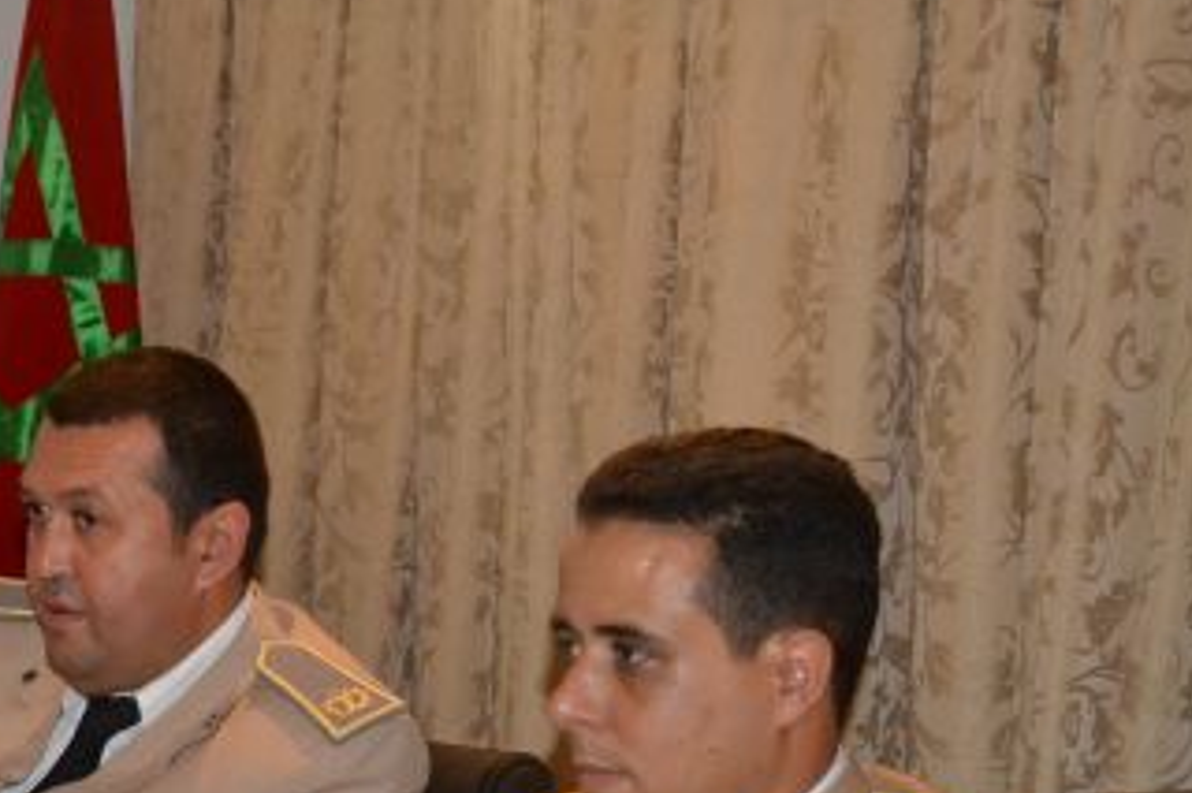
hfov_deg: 20.6
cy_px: 733
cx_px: 22
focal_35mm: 96
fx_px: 3177
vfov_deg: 14.1
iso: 3200
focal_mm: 32
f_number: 4.8
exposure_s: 1/60
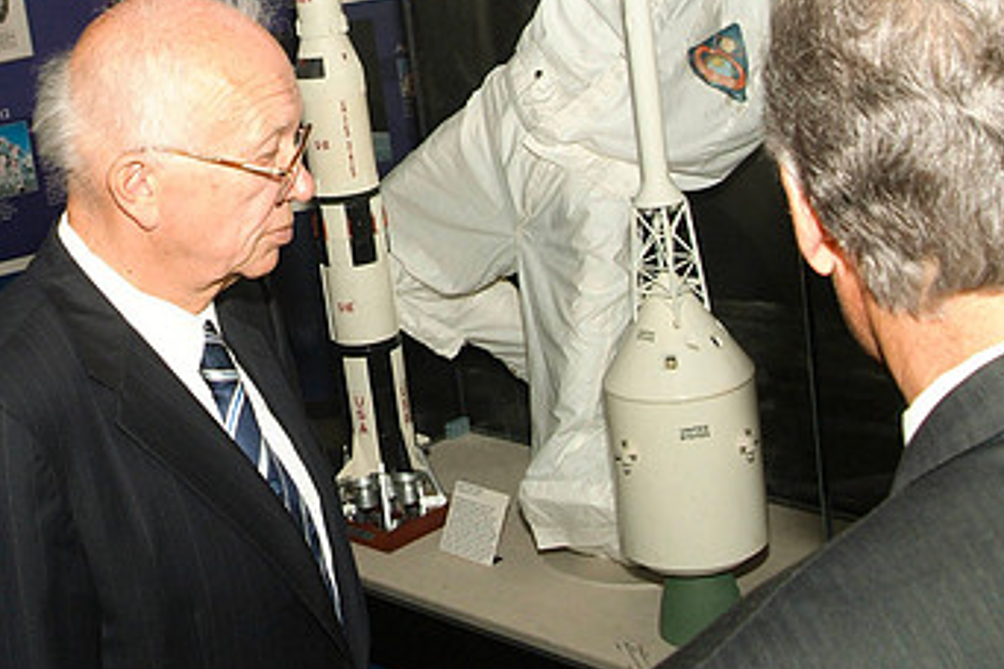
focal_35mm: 61
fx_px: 1701
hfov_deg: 32.3
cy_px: 195
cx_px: 264
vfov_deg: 22.1
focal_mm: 24
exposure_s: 1/60
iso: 800
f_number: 9.5
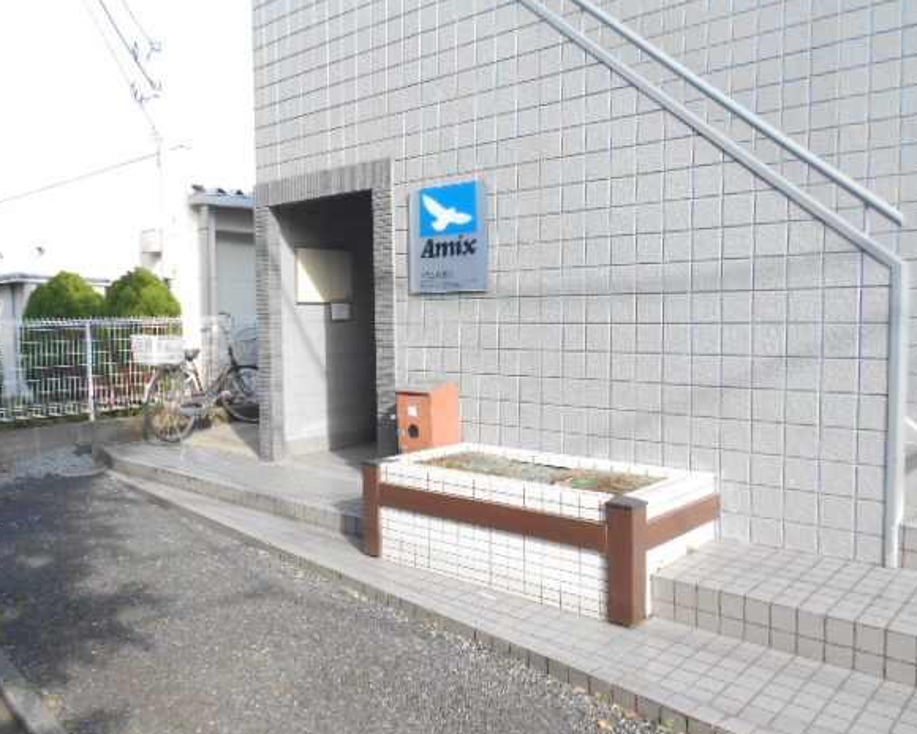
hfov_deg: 62.2
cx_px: 446
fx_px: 760
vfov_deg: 51.5
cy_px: 365
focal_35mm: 28
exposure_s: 1/250
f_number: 3.2
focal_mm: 4.6
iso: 80
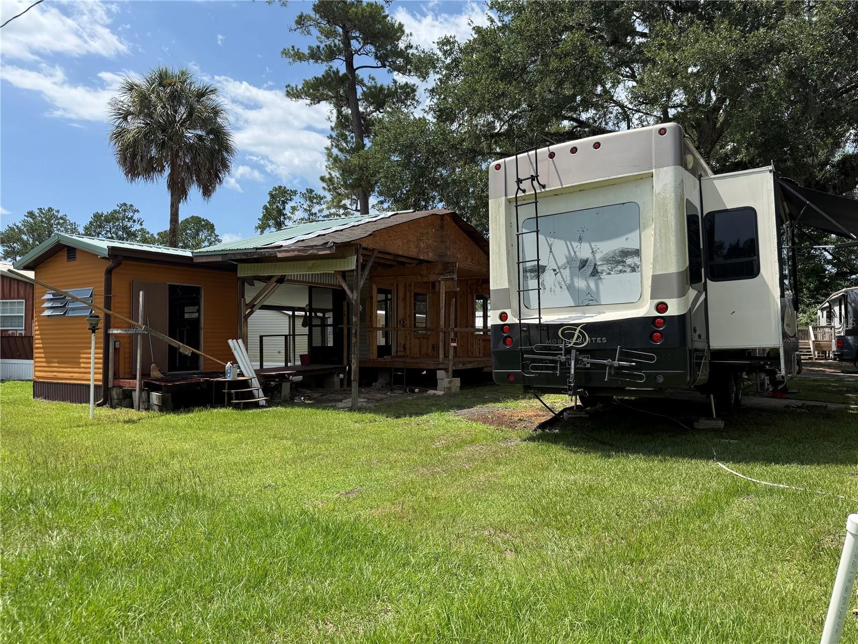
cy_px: 322
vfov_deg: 56.8
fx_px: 595
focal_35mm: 24
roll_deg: +0.6
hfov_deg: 71.6
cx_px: 429
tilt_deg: +1.8
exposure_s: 1/3584
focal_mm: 6.76
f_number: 1.78
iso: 80
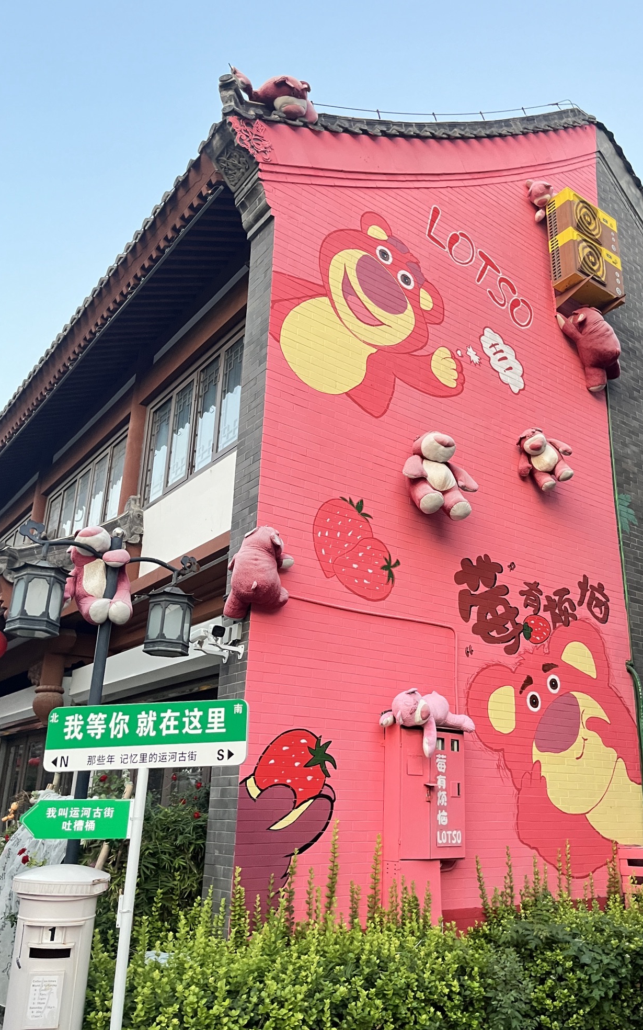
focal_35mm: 28
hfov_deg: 44.3
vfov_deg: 66.5
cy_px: 523
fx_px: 785
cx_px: 382
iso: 800
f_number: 1.6
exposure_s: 1/30
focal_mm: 5.1
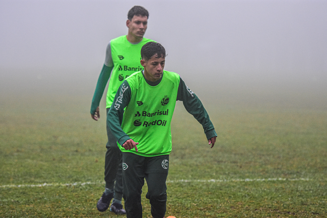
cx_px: 164
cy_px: 109
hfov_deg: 11.2
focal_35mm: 183
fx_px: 1662
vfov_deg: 7.5
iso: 1000
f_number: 2.8
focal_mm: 122
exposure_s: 1/3200
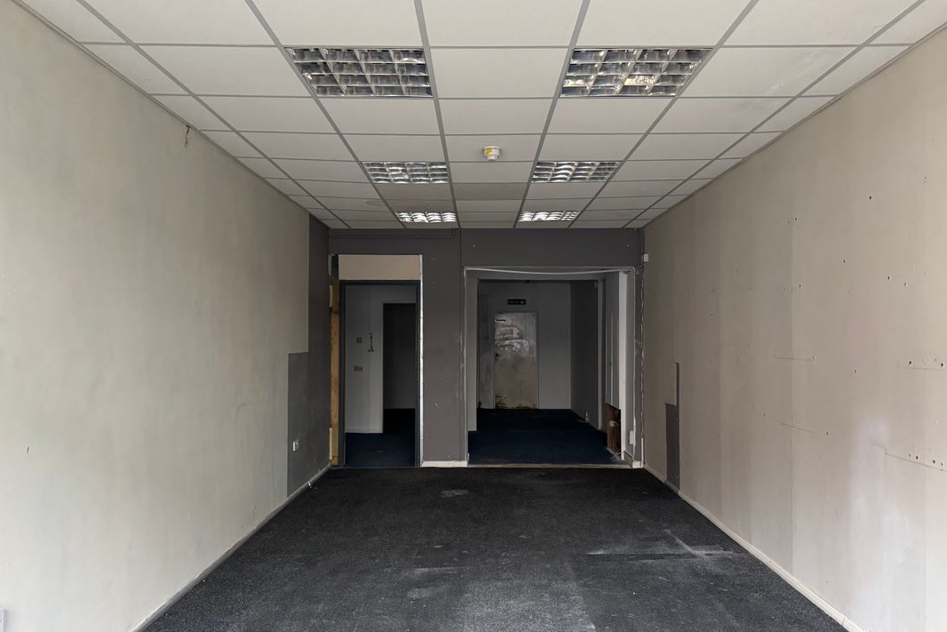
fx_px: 684
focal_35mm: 26
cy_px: 324
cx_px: 488
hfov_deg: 69.4
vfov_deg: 49.6
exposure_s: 1/50
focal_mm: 6.76
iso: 500
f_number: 1.78
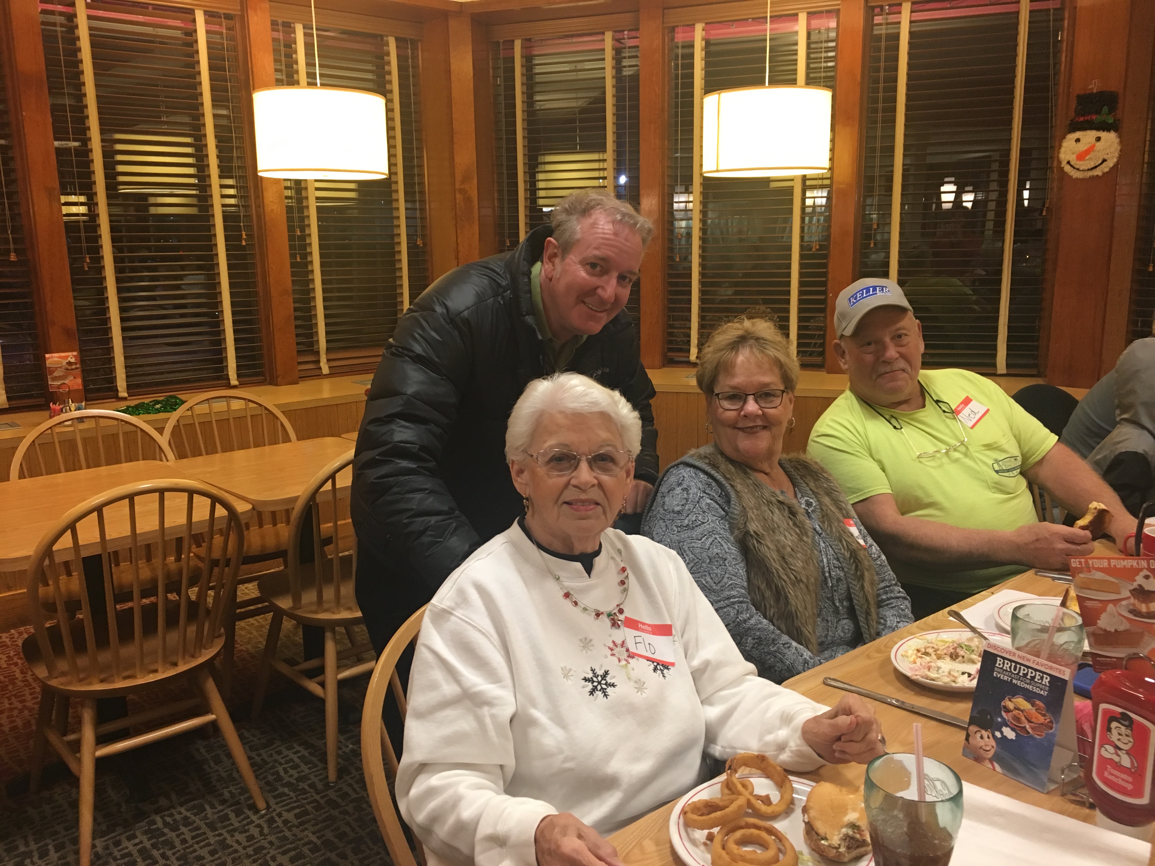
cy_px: 433
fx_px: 968
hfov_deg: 61.7
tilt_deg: -11.6
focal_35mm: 29
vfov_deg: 48.2
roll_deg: +1.2
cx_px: 578
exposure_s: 1/30
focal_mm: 4.15
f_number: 2.2
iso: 100
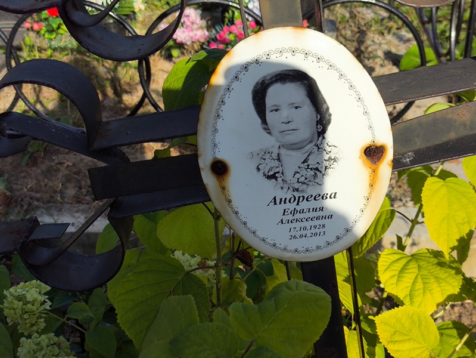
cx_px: 238
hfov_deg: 38.2
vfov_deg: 29.1
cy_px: 179
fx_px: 688
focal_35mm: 50
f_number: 1.7
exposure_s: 1/2317
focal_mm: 4.71
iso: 50
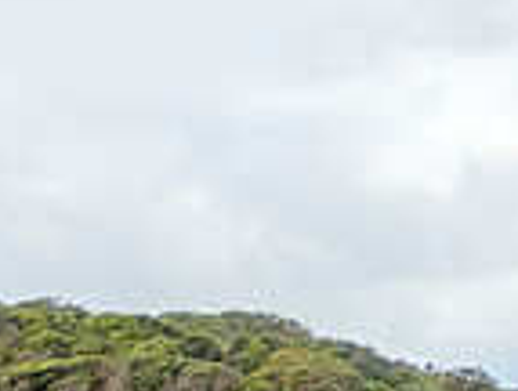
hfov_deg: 12.6
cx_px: 170
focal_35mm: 156
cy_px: 498
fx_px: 2340
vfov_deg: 9.4
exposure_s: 1/1000
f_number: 2.7
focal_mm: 6.86
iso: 100
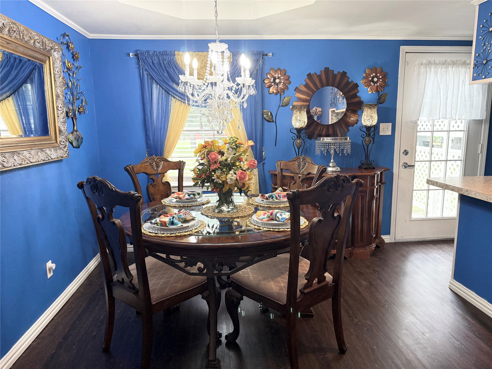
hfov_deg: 71.6
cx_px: 246
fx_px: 341
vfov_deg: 56.8
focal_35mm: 24
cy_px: 184
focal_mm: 6.76
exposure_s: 1/60
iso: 250
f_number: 1.78
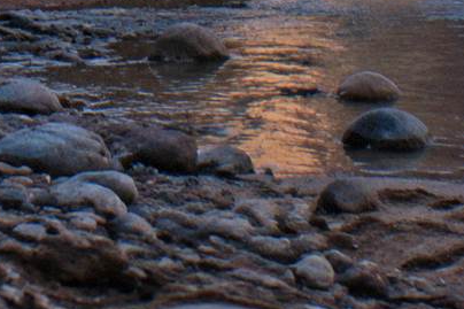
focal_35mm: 149
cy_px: -97
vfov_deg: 9.0
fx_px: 1920
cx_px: 169
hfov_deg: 13.8
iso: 500
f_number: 4.5
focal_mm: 47
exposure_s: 1/1600
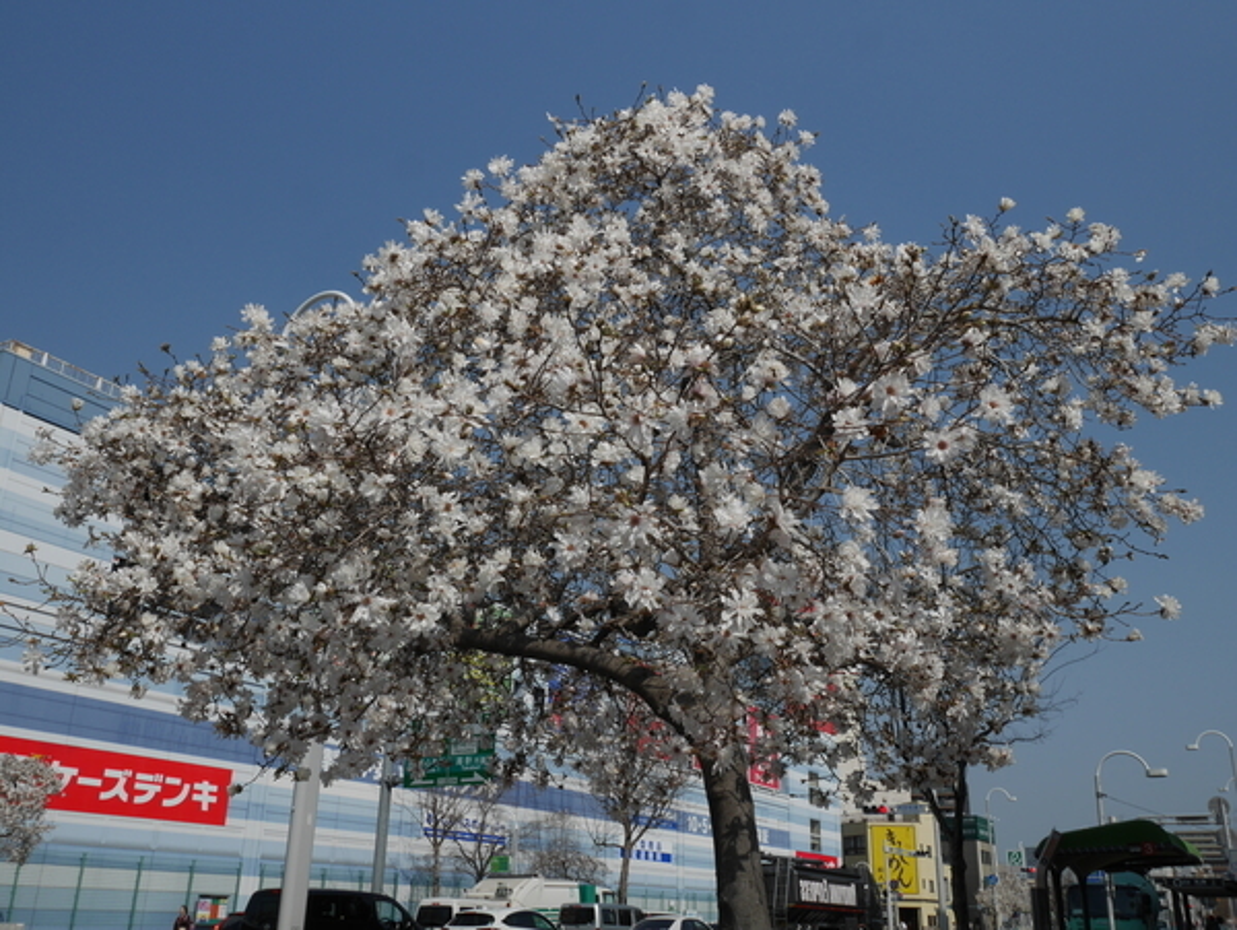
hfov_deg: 56.8
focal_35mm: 32
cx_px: 618
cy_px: 465
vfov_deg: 44.2
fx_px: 1144
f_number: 11
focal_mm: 16
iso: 200
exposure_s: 1/500
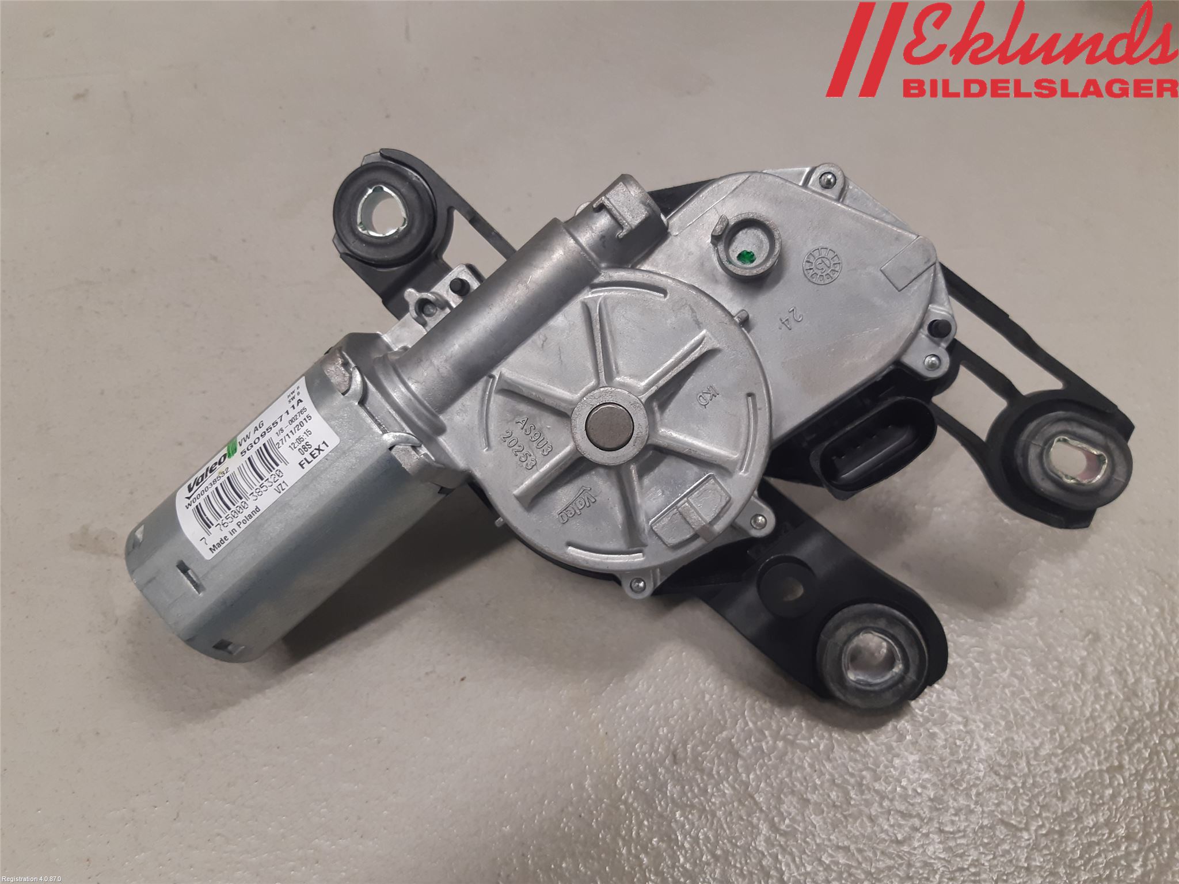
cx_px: 590
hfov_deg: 67.3
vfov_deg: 53.1
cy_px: 442
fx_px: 886
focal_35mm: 26
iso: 100
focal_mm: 3.93
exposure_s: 1/50
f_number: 1.7
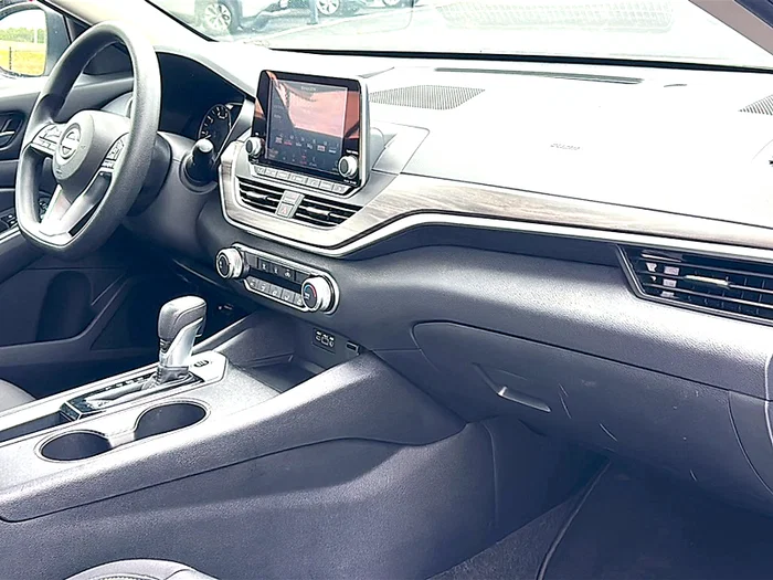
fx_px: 871
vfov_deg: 36.8
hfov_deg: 47.9
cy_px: 290
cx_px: 386
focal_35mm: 39
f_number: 1.78
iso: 80
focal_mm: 6.86
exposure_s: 1/424
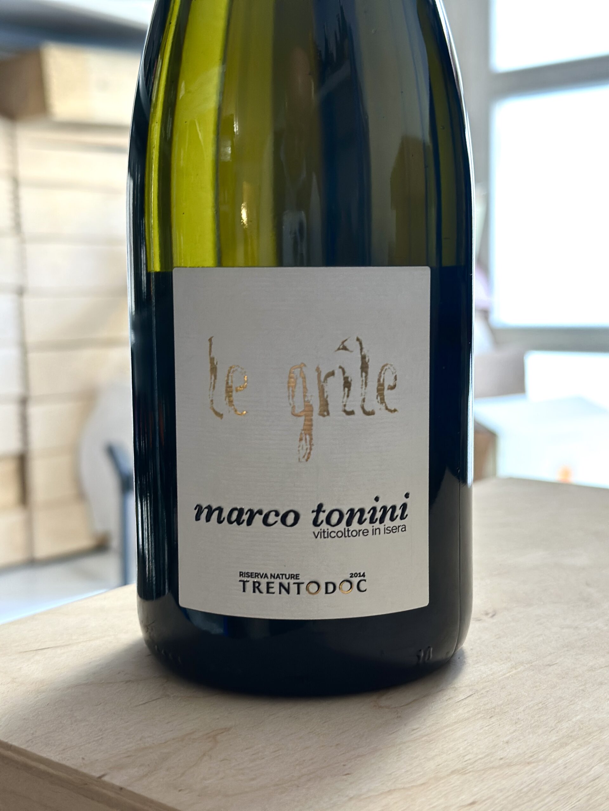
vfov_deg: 39.7
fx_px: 1126
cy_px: 406
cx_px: 304
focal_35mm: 48
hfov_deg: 30.3
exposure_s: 1/33
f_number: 1.78
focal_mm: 6.86
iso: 250
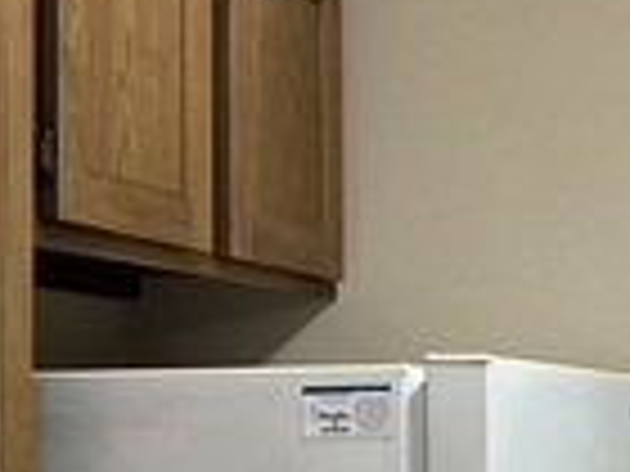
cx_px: 630
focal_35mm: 119
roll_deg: +0.2
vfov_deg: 12.3
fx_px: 2166
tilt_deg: +0.2
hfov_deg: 16.2
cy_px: 436
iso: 125
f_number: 1.5
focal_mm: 5.7
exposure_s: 1/120
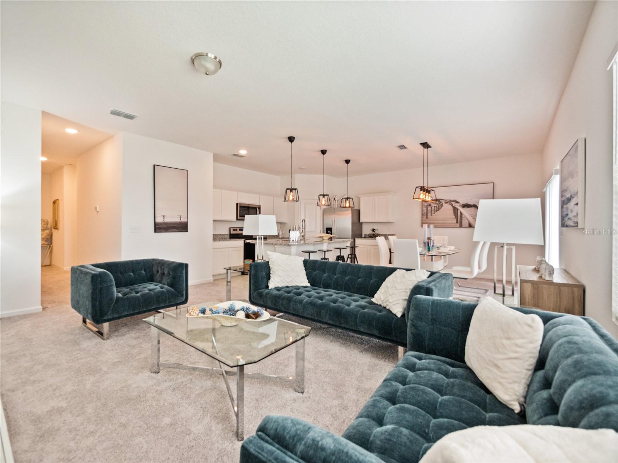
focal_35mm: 14
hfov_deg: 102.1
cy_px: 232
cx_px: 309
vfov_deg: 85.7
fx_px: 250
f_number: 4
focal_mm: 7
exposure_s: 1/60
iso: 1600
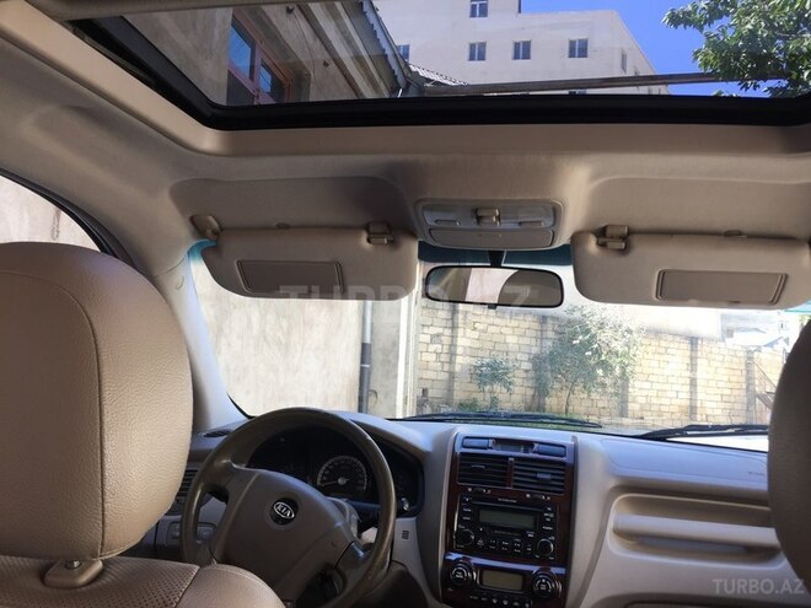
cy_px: 304
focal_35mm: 29
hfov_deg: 61.7
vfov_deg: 48.2
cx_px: 406
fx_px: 679
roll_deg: -5.0
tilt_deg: +5.0
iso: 32
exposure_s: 1/101
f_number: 2.2
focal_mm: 4.15
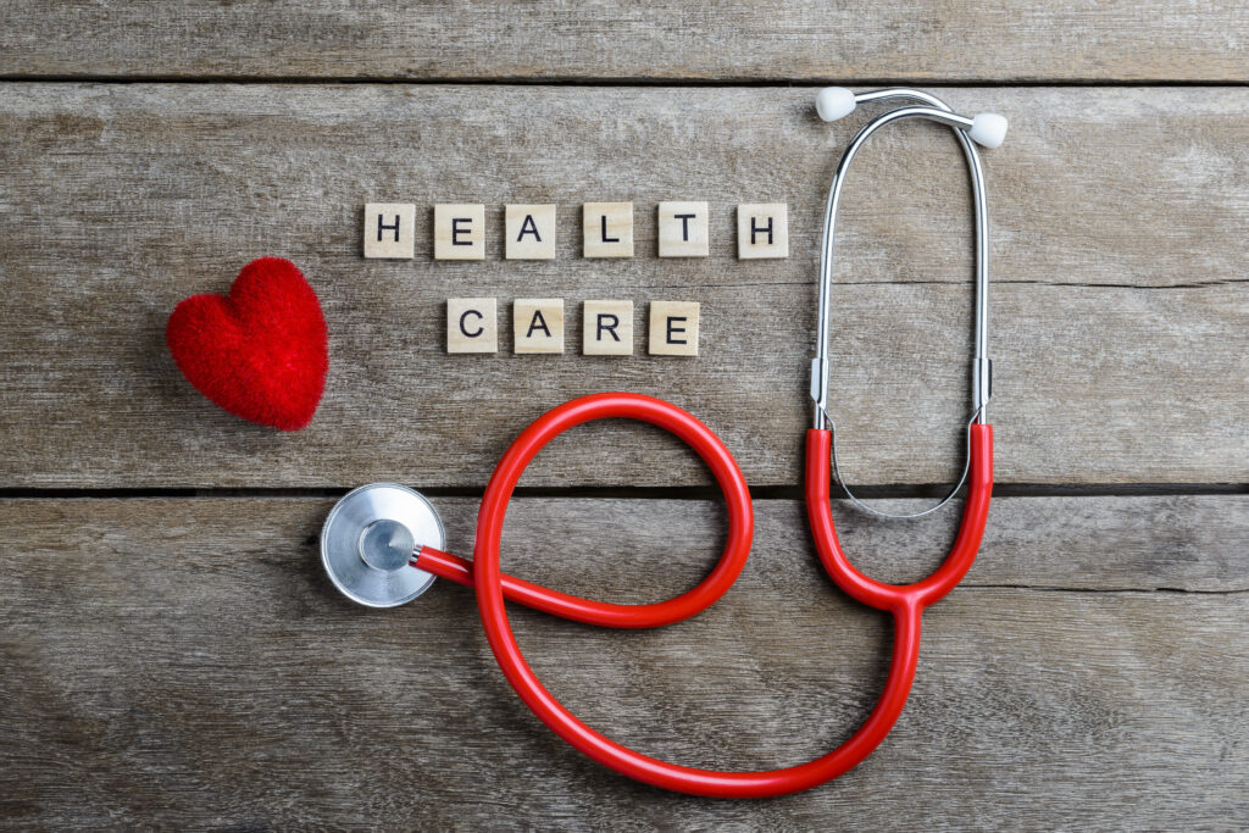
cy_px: 416
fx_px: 1735
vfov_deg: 27.0
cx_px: 624
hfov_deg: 39.6
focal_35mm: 50
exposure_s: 1/1.25
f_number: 16
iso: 100
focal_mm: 50
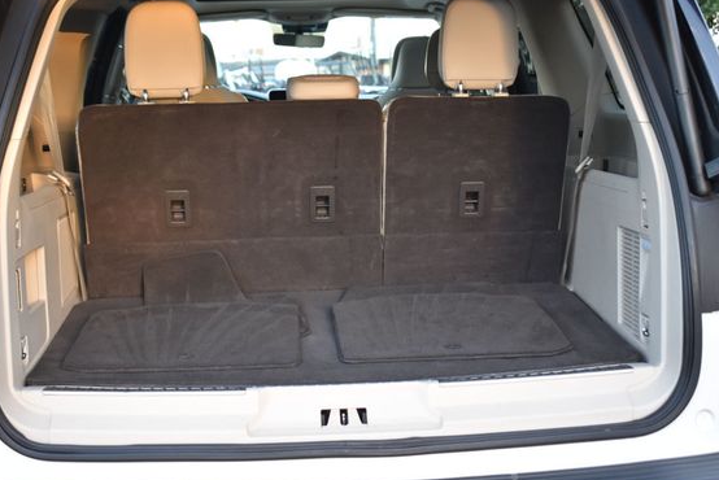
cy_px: 214
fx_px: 1210
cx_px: 345
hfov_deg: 33.1
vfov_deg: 22.4
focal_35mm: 61
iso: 800
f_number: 4.5
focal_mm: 35
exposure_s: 1/60
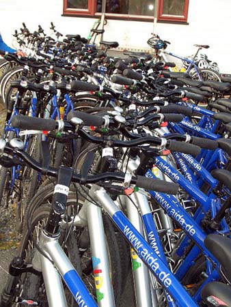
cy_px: 154
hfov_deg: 29.7
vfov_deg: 38.9
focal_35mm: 49
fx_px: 436
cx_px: 116
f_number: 5
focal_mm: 8.2
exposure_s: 1/80
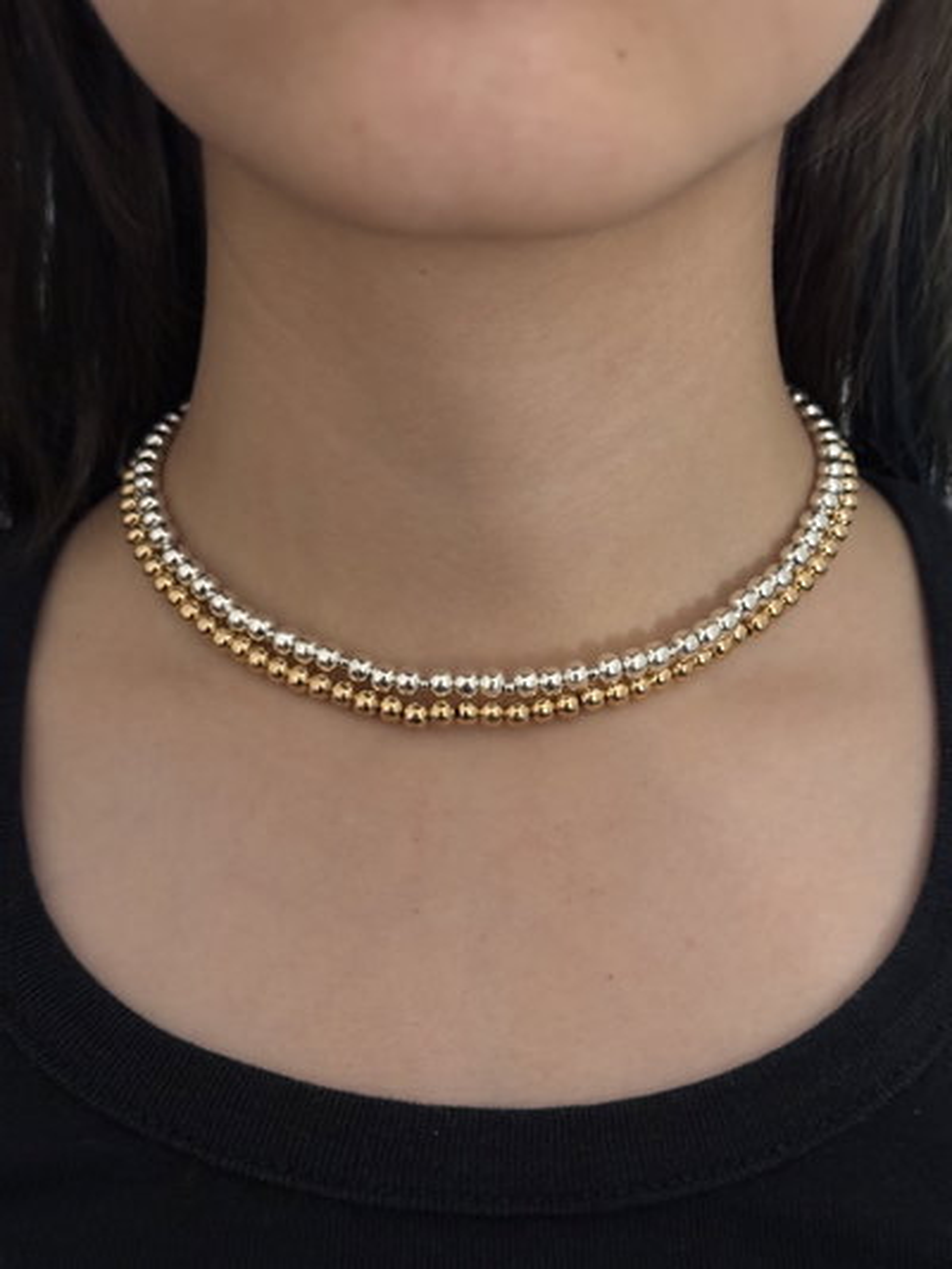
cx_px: 476
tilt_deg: -9.5
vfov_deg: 39.6
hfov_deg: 30.3
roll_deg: -1.0
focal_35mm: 48
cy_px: 634
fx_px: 1759
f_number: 1.78
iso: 640
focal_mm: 6.76
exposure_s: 1/25
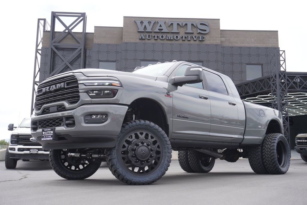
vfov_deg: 35.5
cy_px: 102
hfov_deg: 51.3
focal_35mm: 38
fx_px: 320
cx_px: 154
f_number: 6.3
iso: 100
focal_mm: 25
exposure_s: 1/125
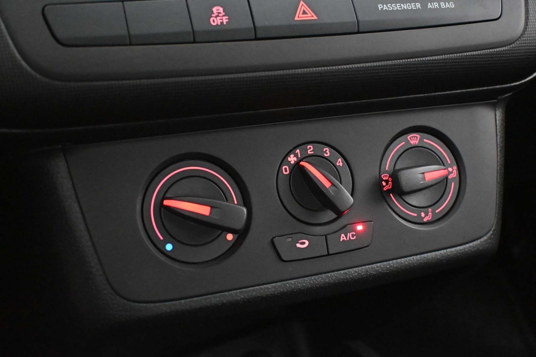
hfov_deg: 43.6
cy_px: 178
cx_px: 268
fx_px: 670
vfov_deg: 29.9
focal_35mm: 45
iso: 12800
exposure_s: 1/50
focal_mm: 30
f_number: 4.8
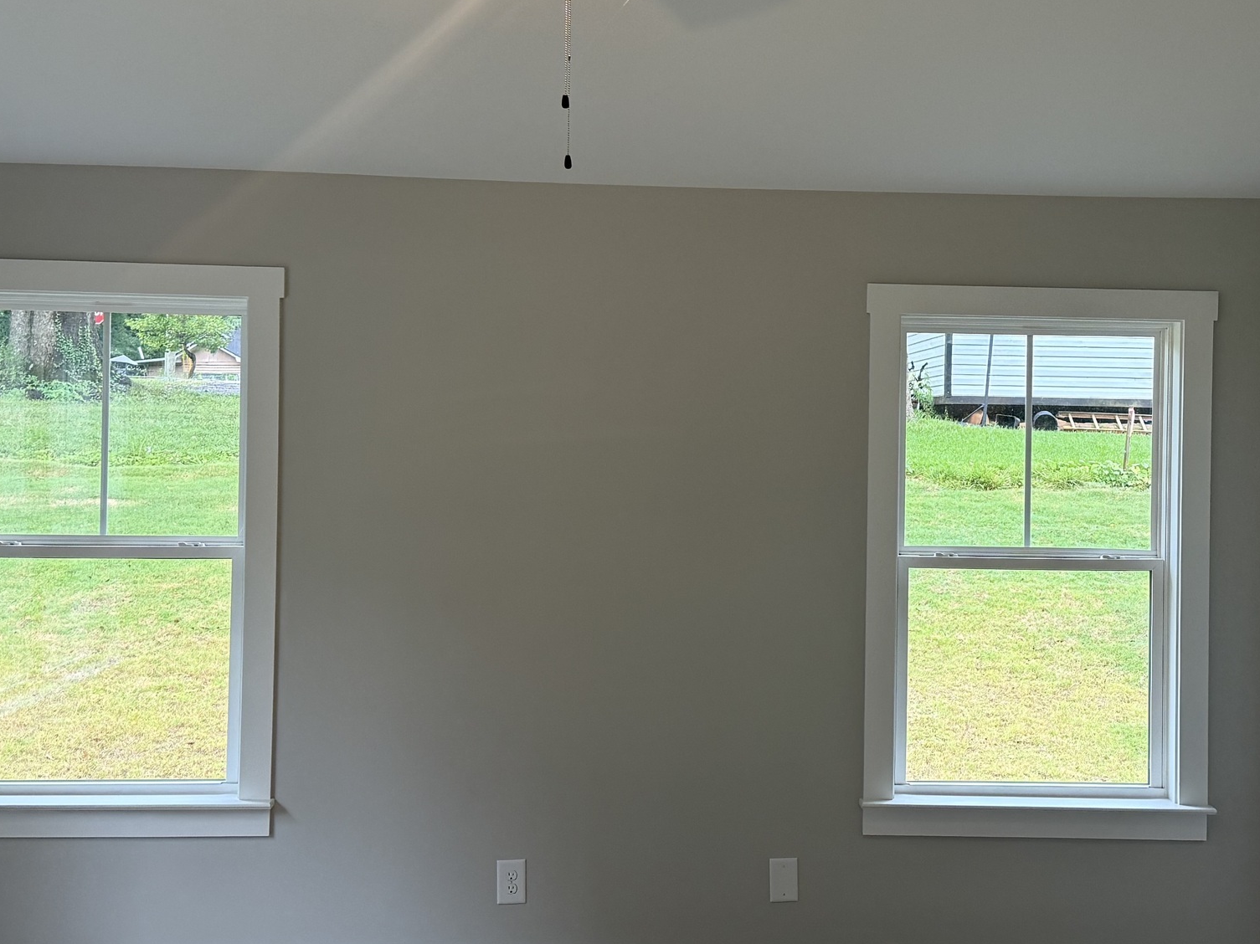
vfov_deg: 29.7
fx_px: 1783
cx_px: 727
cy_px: 444
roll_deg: -1.9
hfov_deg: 38.8
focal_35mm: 49
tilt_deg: +1.1
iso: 125
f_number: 1.78
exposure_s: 1/228
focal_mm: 6.76
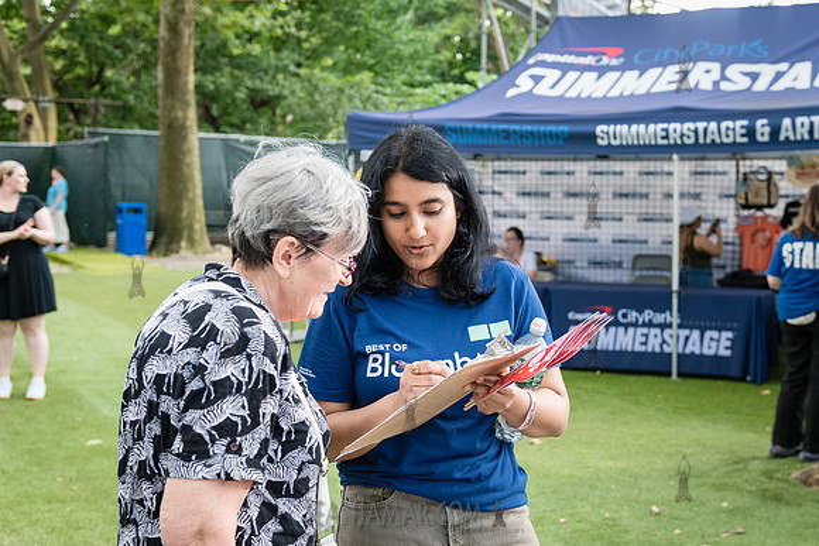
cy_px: 301
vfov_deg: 28.1
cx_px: 474
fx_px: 1092
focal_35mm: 48
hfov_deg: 41.0
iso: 2000
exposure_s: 1/640
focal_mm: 38
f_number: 3.2
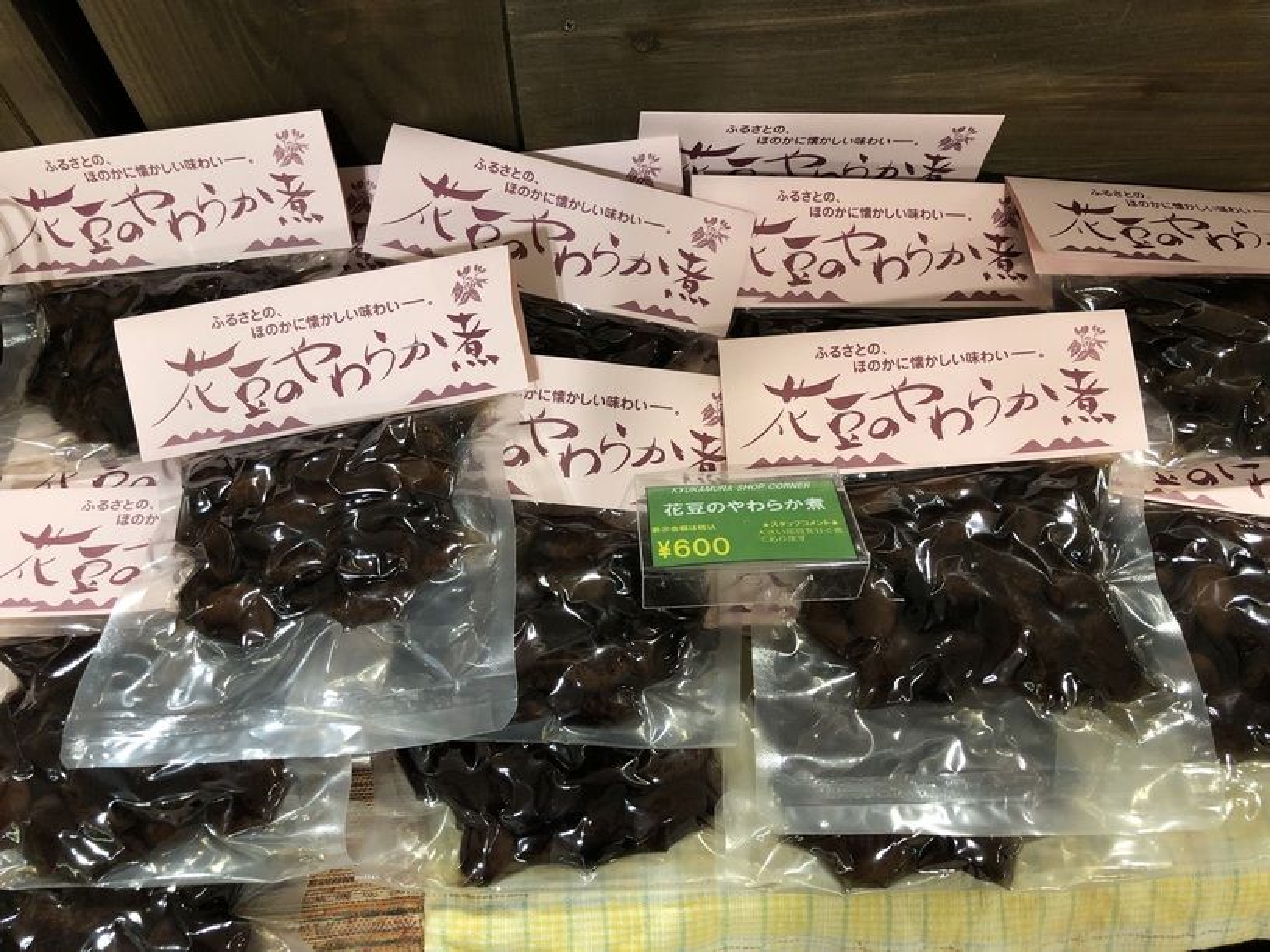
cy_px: 476
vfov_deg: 49.7
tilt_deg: -61.7
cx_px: 635
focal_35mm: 28
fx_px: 1027
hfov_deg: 63.5
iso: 50
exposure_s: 1/17
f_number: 1.8
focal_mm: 3.99
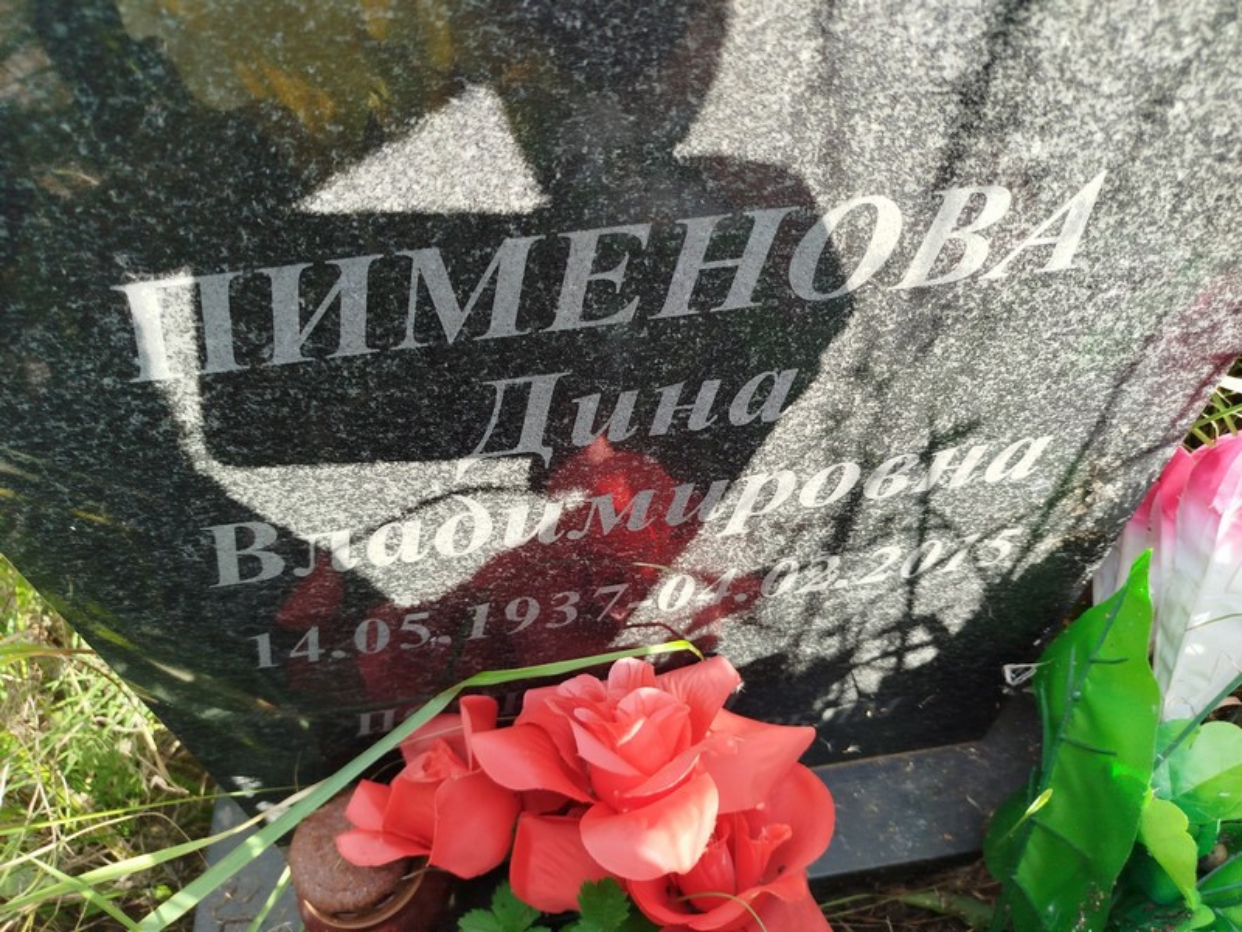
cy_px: 466
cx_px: 621
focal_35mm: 24
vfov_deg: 56.8
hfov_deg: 71.6
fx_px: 861
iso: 50
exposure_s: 1/175
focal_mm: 5.31
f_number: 1.7
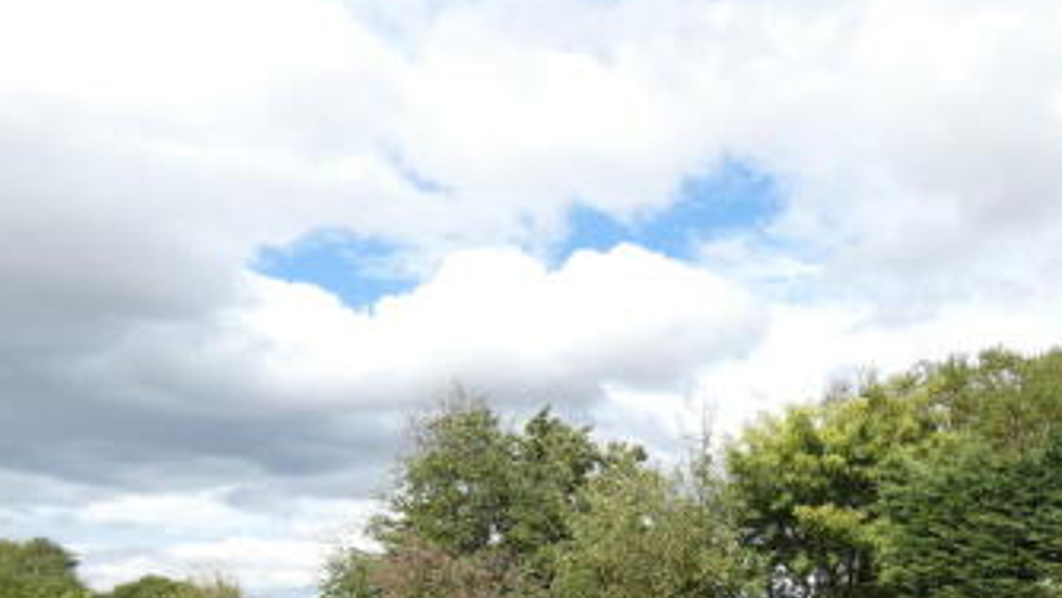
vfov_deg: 28.5
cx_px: 889
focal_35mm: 38
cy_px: 647
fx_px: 1070
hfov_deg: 48.9
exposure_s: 1/800
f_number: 2.8
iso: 80
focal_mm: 3.6
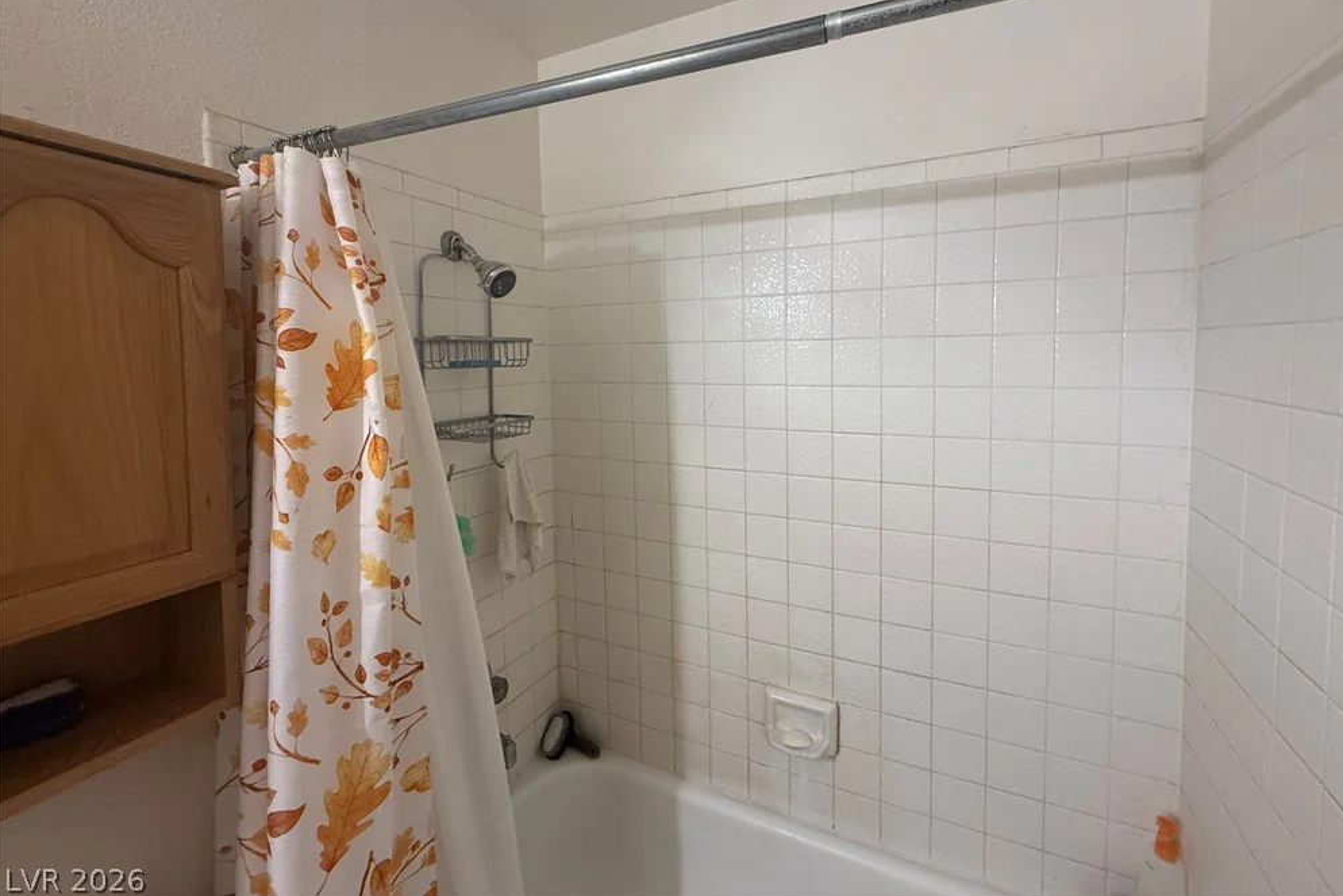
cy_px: 384
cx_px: 689
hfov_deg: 100.4
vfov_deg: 76.9
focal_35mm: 15
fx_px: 560
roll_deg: +0.8
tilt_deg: -2.6
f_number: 2.2
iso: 320
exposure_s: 1/120
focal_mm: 2.22
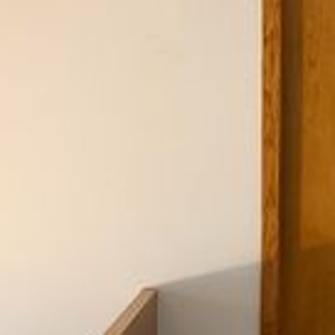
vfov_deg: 21.7
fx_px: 854
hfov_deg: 20.7
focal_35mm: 78
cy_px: 299
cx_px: 406
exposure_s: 1/60
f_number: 1.78
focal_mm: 6.76
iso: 640
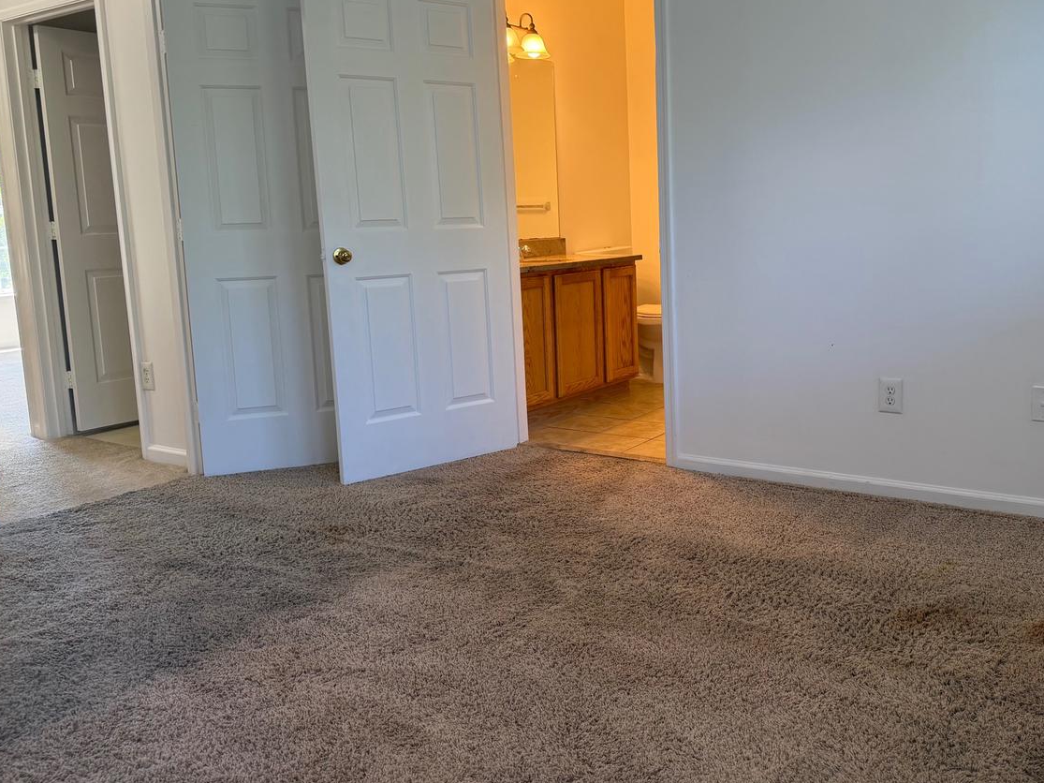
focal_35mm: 31
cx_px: 633
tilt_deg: -8.8
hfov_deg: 57.8
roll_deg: +2.1
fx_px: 935
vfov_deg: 45.4
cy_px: 348
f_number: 1.78
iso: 160
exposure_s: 1/60
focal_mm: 6.76
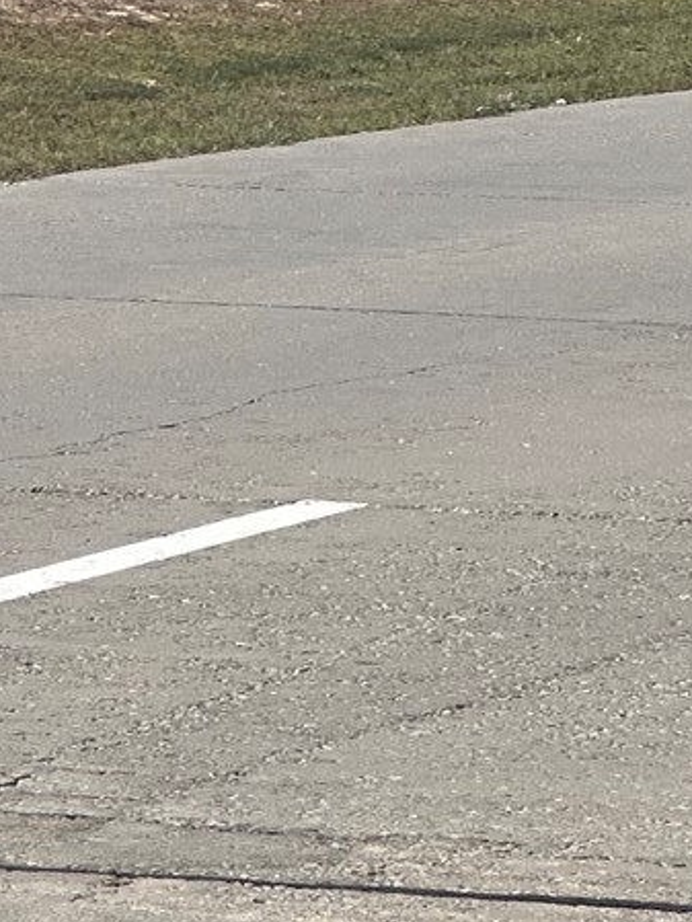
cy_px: -741
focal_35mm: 351
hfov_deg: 4.2
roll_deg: -1.2
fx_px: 9351
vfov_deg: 5.6
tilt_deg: +3.0
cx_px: -828
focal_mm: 9
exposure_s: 1/1727
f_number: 2.8
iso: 32
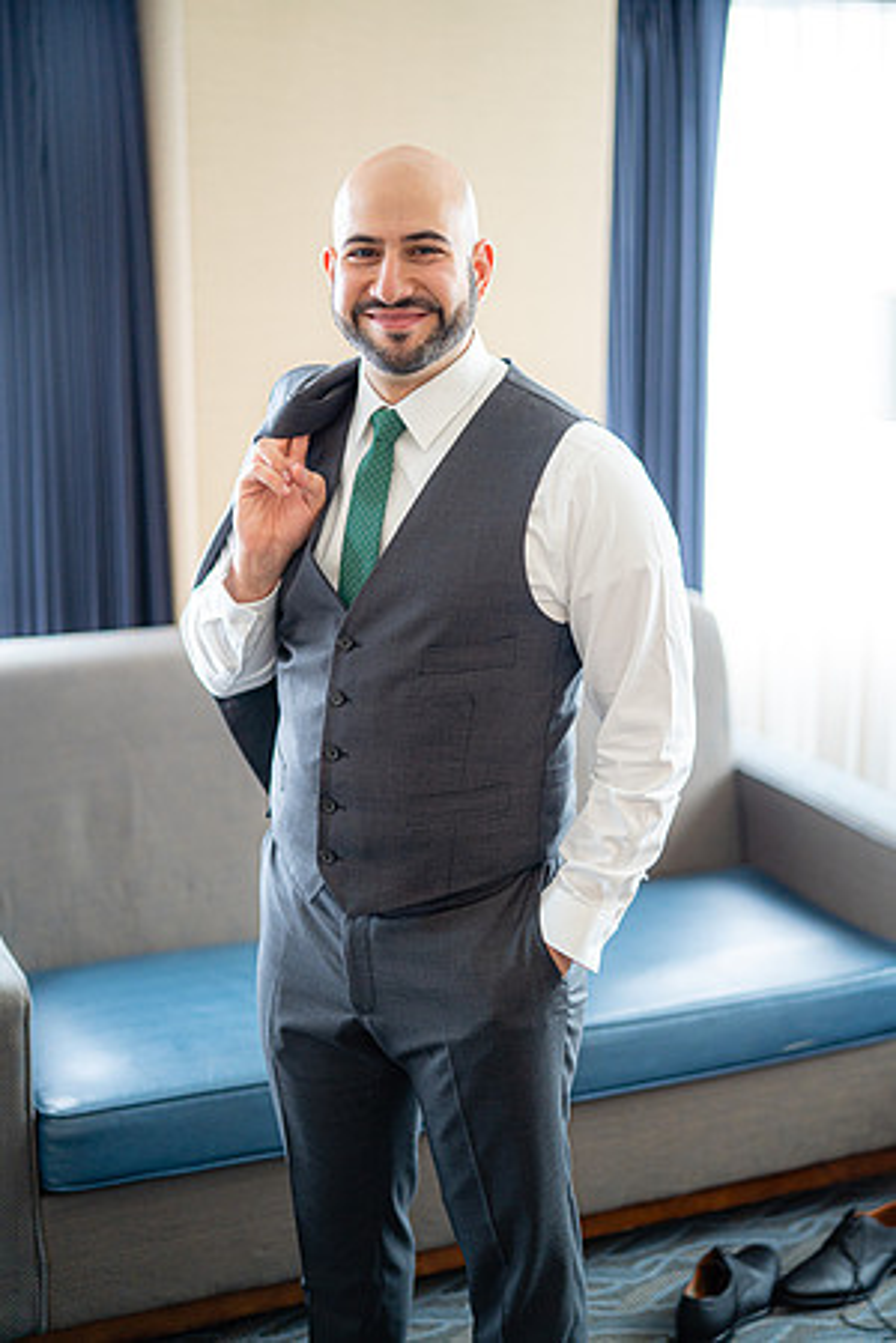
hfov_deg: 27.0
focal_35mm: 50
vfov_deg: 39.6
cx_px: 448
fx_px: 1867
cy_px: 672
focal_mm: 50
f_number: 1.4
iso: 800
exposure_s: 1/250
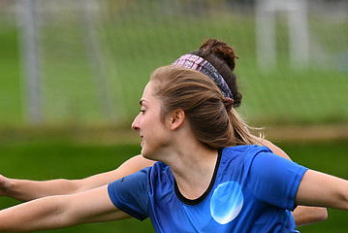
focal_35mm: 727
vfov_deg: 1.9
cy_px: 161
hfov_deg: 2.8
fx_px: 7033
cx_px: 133
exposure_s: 1/2500
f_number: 5
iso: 800
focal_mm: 300
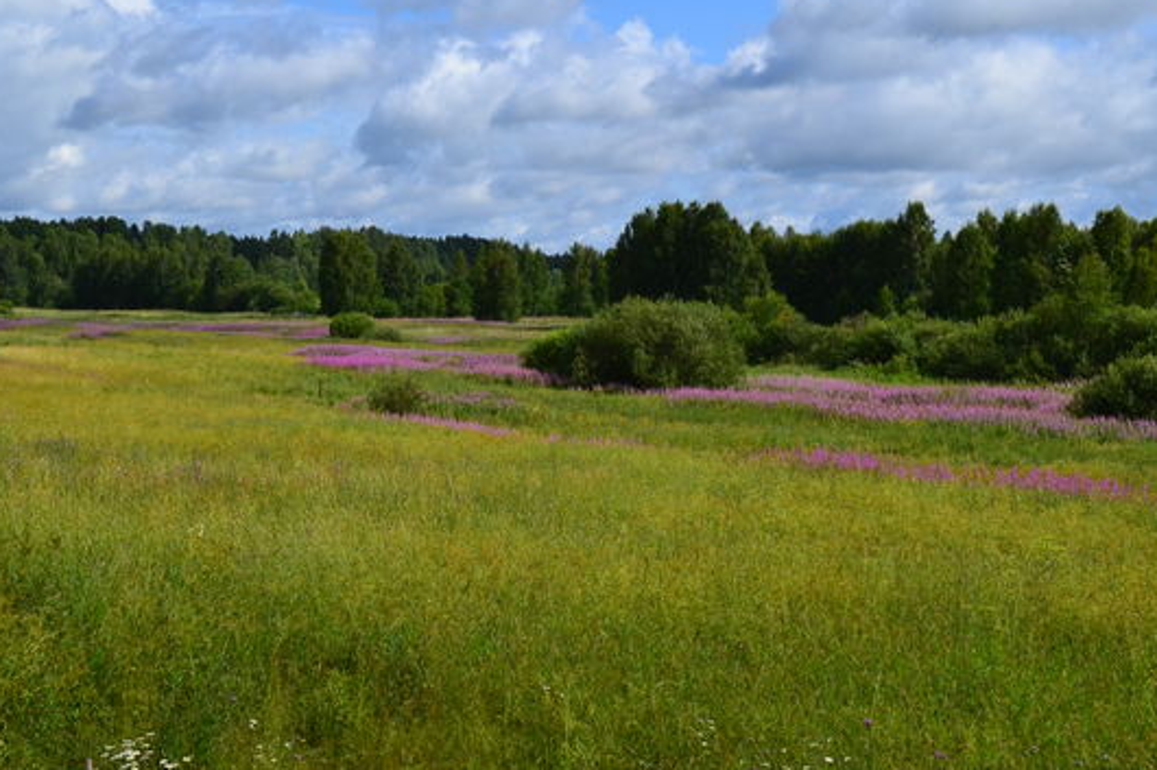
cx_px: 589
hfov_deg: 35.6
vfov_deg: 24.2
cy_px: 346
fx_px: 1799
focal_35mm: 56
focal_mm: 22
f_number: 11
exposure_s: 1/500
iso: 360
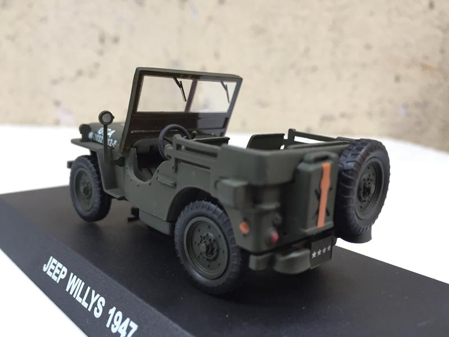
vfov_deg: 48.2
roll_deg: -3.2
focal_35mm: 29
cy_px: 168
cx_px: 224
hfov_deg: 61.7
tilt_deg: -12.2
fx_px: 376
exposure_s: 1/33
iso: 50
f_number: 2.2
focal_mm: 4.15
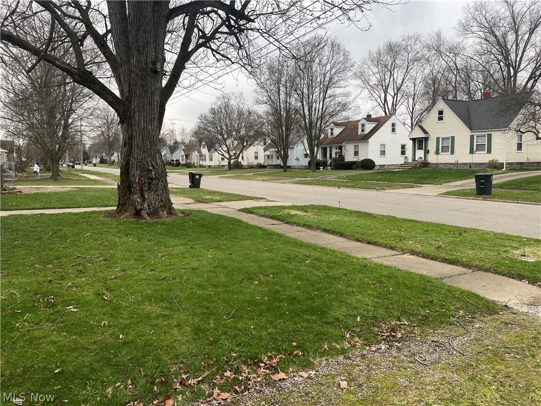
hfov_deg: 67.3
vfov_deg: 53.1
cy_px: 203
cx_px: 270
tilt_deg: -6.3
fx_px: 406
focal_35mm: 26
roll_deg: +1.0
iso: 32
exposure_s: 1/535
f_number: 1.6
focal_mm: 4.2
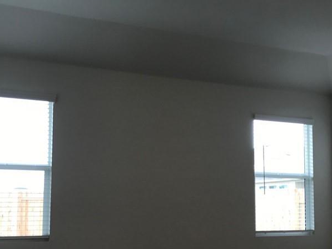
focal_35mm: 48
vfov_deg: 30.0
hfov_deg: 39.6
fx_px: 460
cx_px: 155
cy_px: 169
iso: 20
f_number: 1.8
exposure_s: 1/60
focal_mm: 3.99
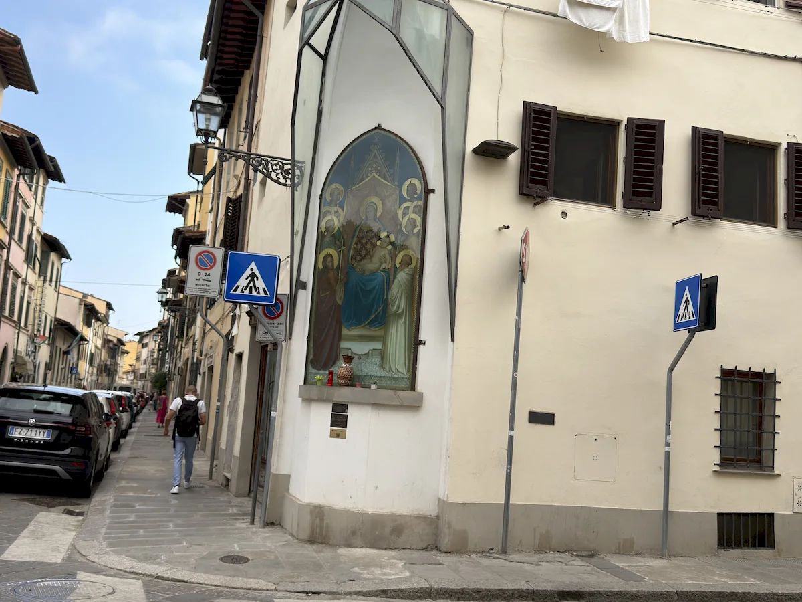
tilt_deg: +9.6
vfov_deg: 40.7
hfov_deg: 52.6
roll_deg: -3.4
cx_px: 401
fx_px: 811
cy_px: 301
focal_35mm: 35
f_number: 1.78
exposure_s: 1/1468
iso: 64
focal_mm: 6.76
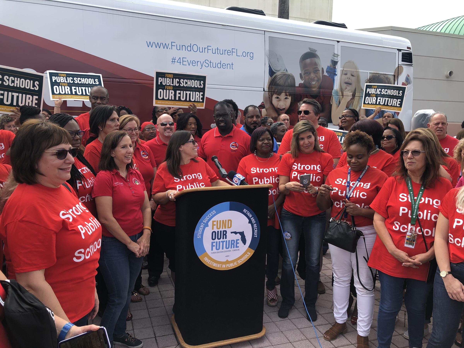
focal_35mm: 28
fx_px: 375
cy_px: 174
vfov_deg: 49.7
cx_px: 232
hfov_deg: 63.4
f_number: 1.8
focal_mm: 4
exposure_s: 1/558
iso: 20
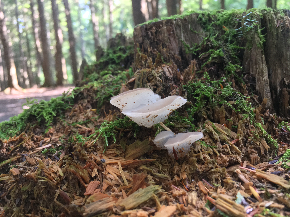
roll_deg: +6.3
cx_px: 145
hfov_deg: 61.7
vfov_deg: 48.2
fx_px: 243
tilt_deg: -7.4
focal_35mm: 29
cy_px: 108
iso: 125
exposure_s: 1/30
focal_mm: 4.15
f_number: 2.2
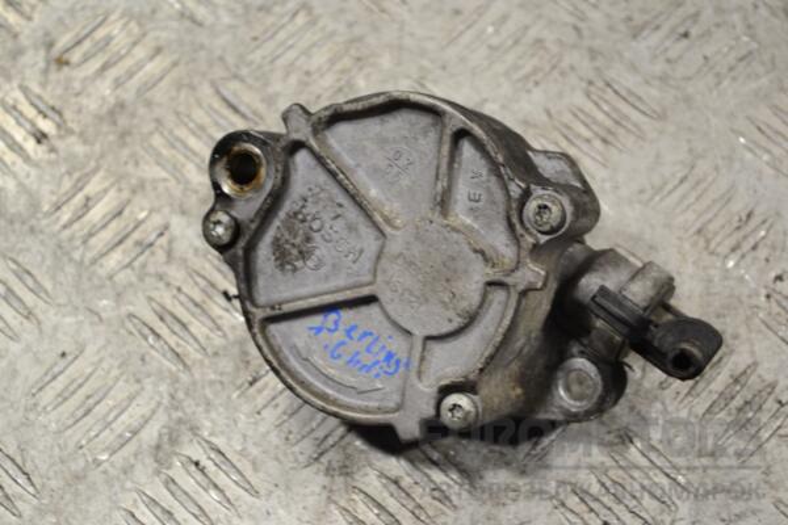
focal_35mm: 82
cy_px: 262
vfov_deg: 16.6
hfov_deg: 24.6
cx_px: 394
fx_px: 1806
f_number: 5.6
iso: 200
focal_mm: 55
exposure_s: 1/30
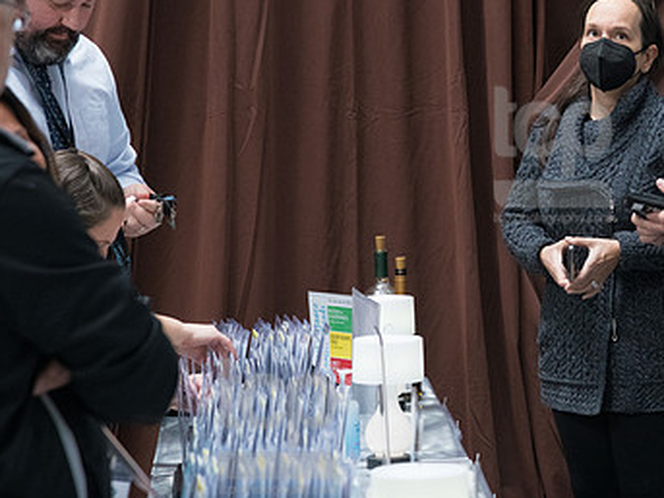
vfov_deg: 8.1
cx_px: 554
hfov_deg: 10.8
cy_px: 156
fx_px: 3490
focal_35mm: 182
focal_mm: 112
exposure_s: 1/250
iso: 4000
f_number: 5.6
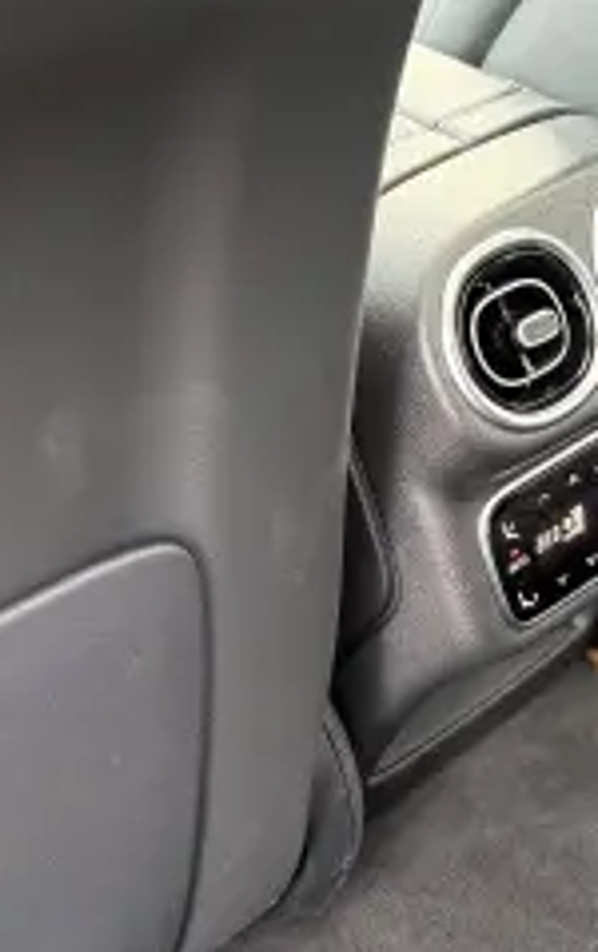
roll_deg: -0.9
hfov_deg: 19.1
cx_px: 458
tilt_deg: -31.7
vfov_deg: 30.1
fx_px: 1768
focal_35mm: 68
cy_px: 422
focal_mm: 6.76
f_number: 1.78
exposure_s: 1/60
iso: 400
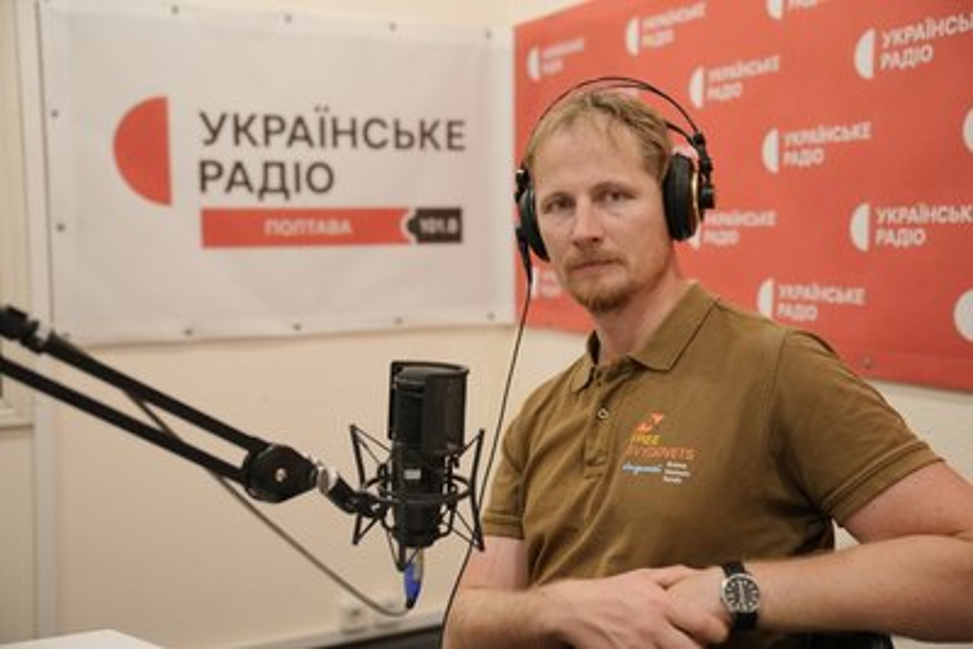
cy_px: 324
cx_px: 486
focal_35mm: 43
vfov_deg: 31.2
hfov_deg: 45.4
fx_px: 1163
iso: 1250
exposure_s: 1/160
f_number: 2.8
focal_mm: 43
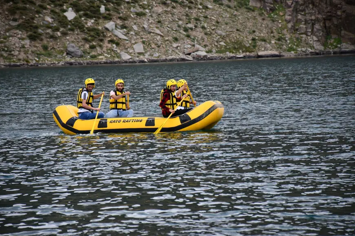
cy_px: 119
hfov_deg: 9.7
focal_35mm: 212
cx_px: 176
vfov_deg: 6.5
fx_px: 2089
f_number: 5.6
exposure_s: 1/1000
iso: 360
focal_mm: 140
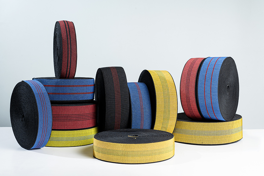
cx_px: 132
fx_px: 367
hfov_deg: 39.6
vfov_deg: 27.0
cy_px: 88
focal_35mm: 50
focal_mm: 50
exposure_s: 1/160
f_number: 11
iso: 1000
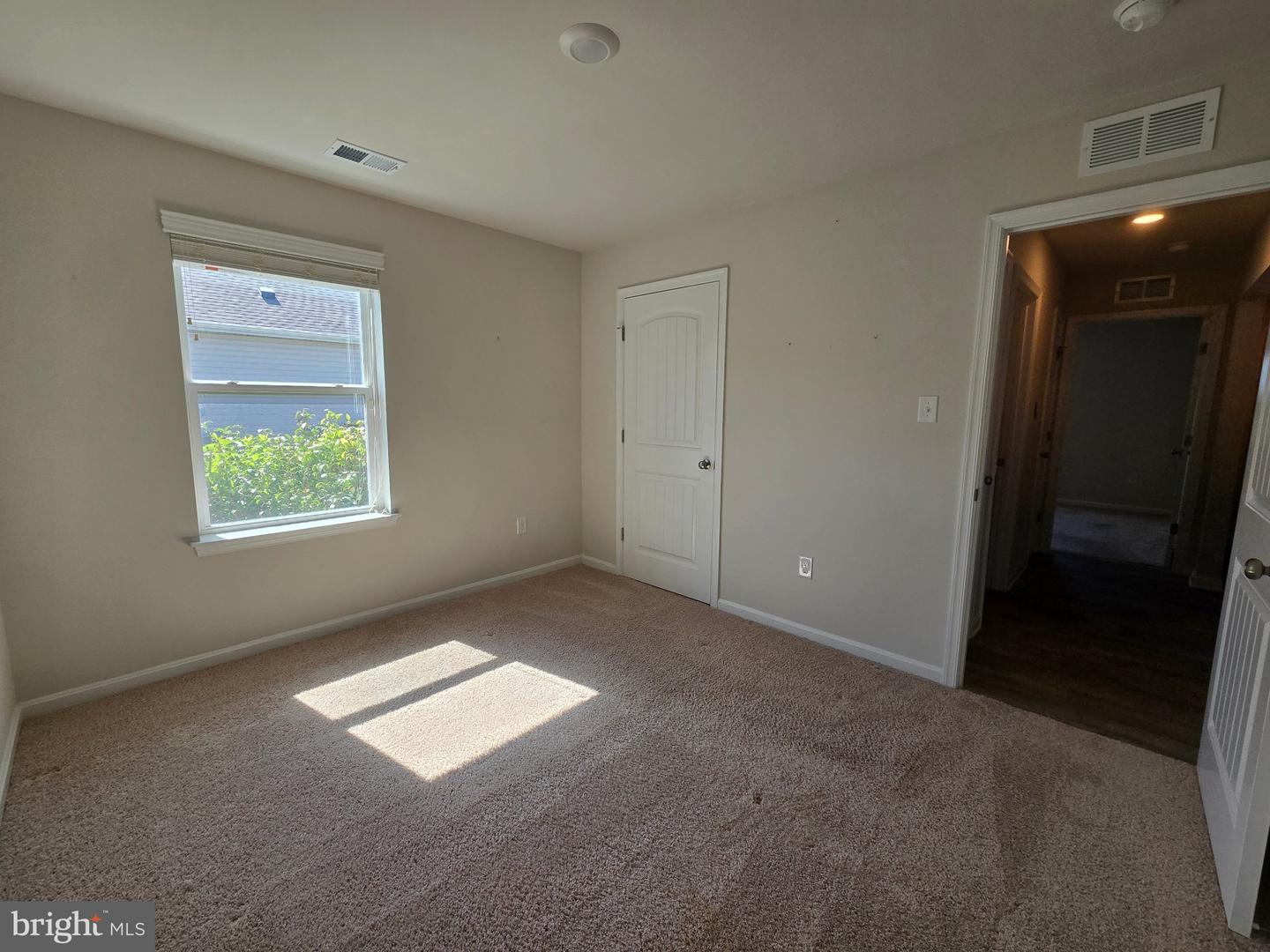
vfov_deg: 89.9
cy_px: 476
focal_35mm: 13
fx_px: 477
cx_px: 635
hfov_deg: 106.2
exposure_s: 1/279
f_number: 2.2
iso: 50
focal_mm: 2.2
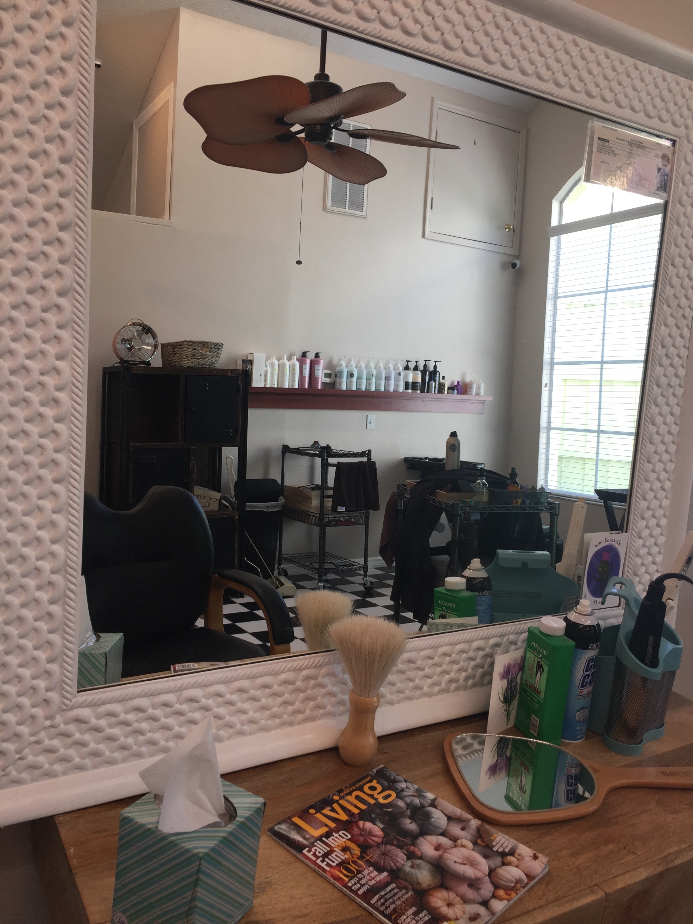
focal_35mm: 29
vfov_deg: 61.7
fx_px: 774
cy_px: 462
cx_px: 346
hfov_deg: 48.2
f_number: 2.2
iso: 40
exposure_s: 1/60
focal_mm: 4.15
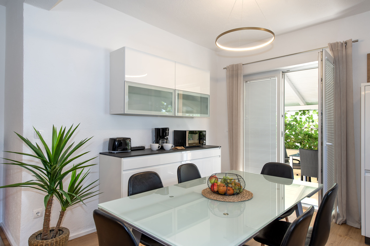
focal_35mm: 22
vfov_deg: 57.2
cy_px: 123
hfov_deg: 78.6
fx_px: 226
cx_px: 185
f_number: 7.1
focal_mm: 22
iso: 100
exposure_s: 1/15
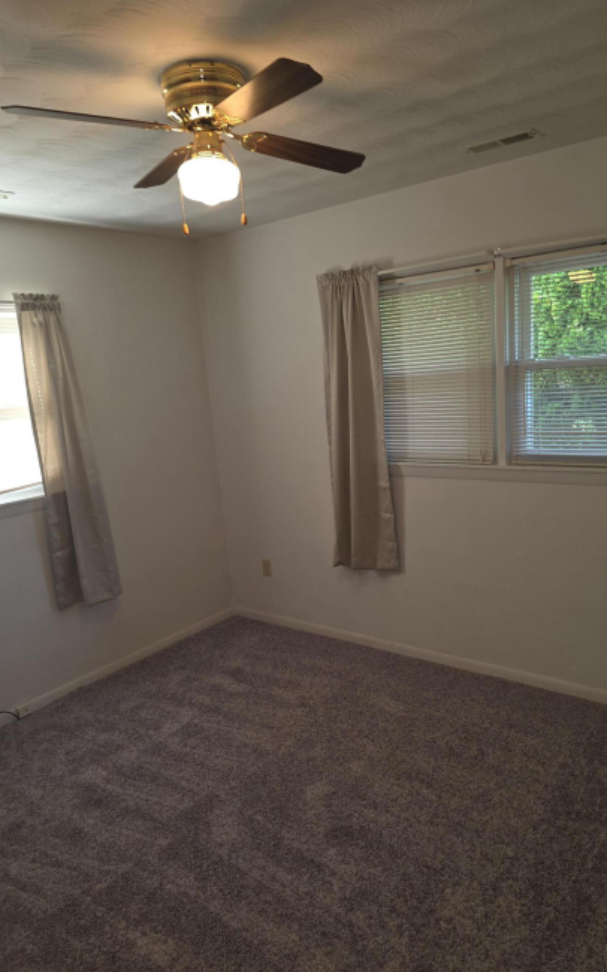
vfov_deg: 72.6
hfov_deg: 49.3
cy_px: 488
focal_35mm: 25
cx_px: 308
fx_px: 662
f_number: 1.7
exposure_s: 1/60
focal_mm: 6.3
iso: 80
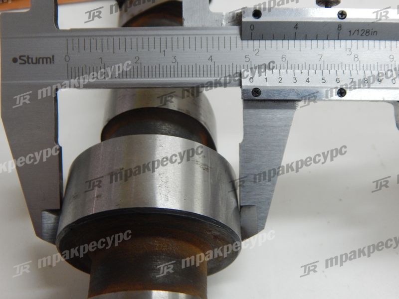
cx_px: 200
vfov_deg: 37.7
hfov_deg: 49.0
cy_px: 150
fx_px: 438
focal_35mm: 38
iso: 400
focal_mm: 6.8
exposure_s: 1/30
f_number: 3.4
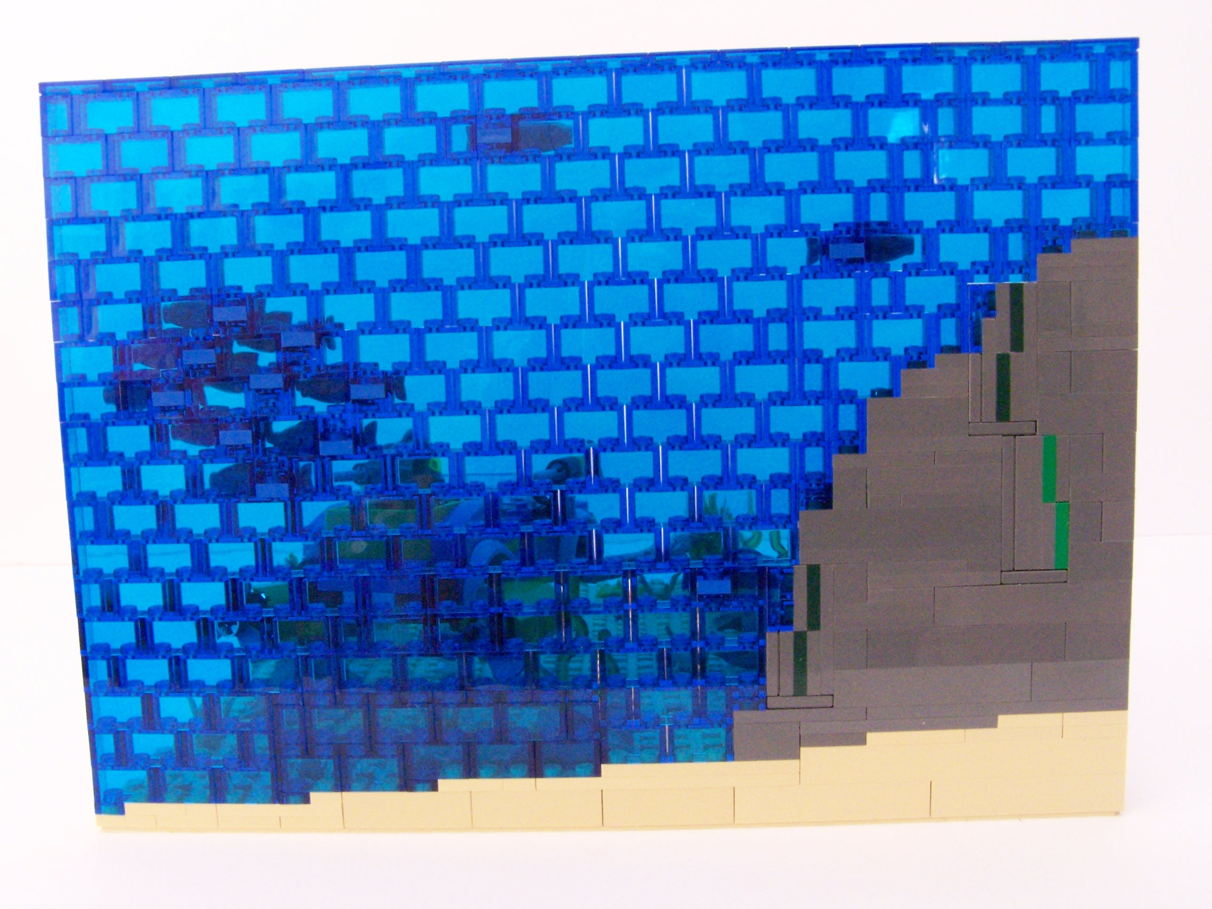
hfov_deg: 49.0
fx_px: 1330
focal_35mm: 38
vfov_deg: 37.7
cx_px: 606
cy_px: 454
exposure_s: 1/4
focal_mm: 6.3
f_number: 6.3
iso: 400
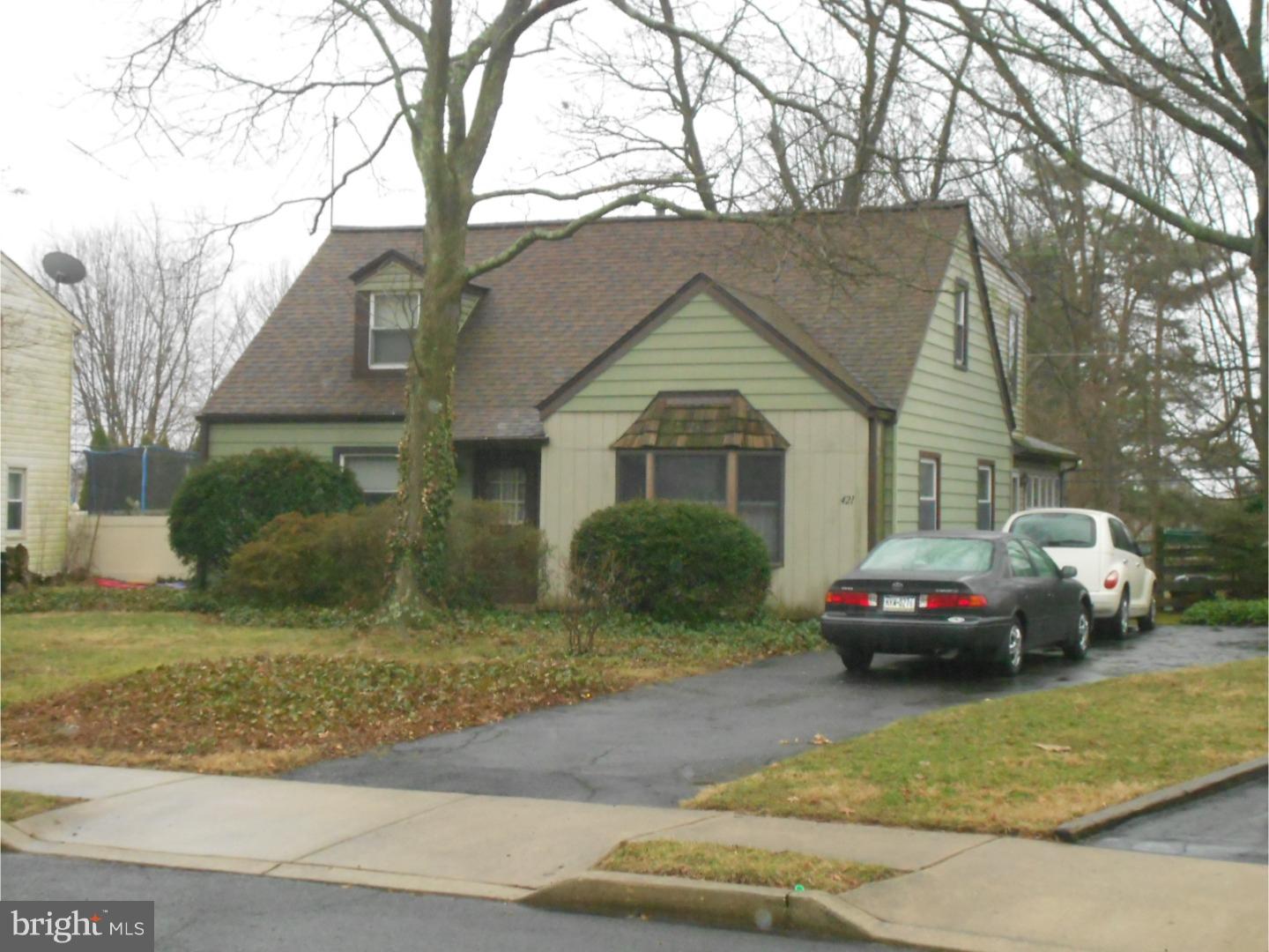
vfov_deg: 26.1
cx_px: 634
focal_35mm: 56
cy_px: 476
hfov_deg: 34.3
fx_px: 2053
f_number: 4.9
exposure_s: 1/60
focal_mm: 10
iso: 640
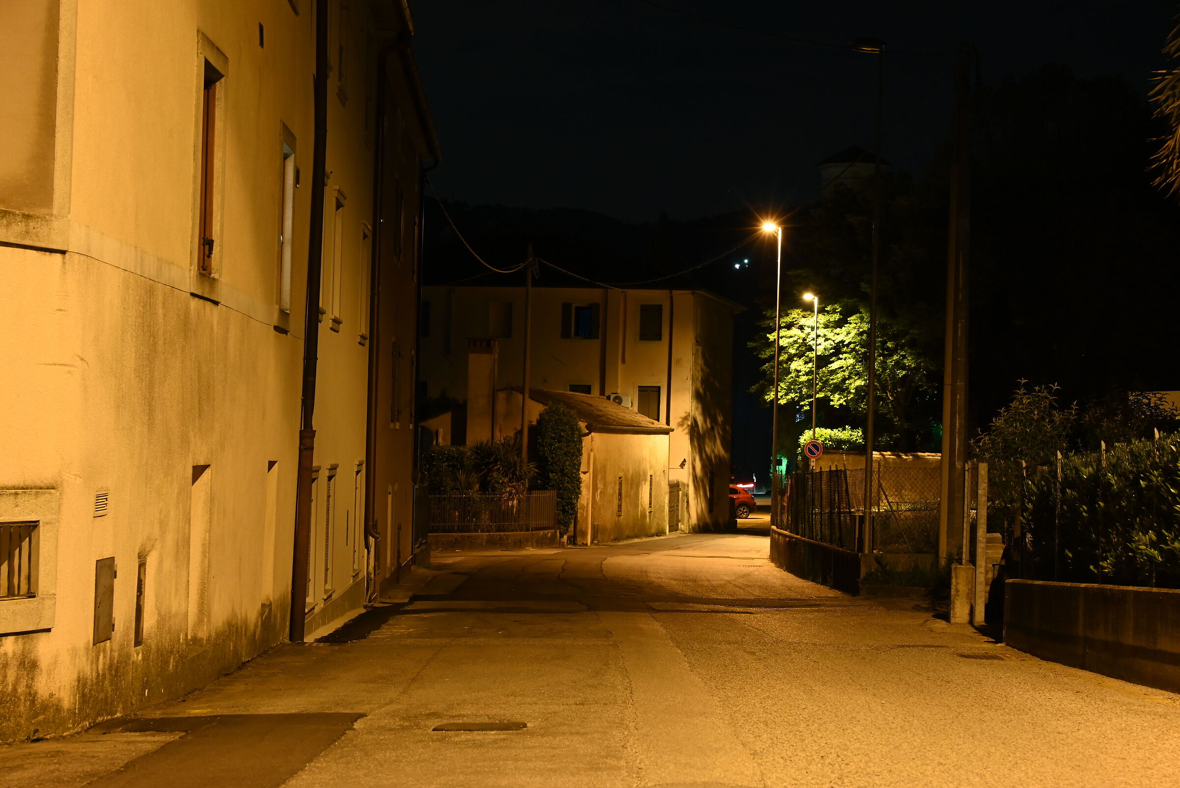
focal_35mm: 70
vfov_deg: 19.5
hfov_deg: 28.8
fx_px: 2295
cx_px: 590
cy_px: 394
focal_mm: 70
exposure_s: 5
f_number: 8
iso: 800
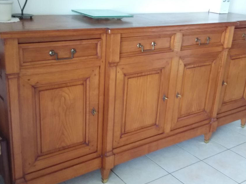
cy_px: 92
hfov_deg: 56.8
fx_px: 227
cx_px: 130
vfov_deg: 44.2
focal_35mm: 32
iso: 100
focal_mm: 2.91
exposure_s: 1/17
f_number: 1.9
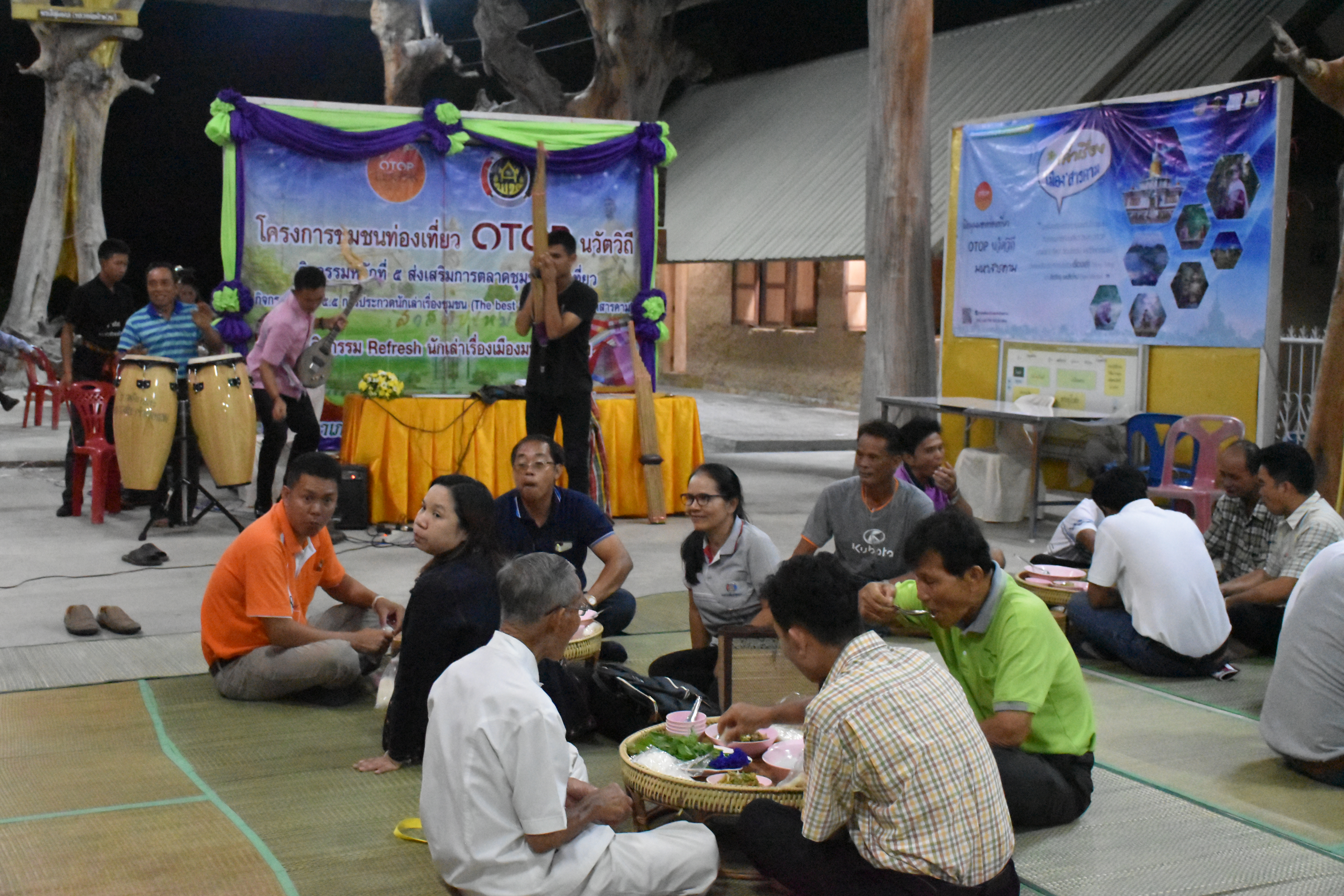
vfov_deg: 29.9
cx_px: 672
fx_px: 1680
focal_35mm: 45
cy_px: 448
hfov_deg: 43.6
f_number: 4
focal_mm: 30
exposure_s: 1/50
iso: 12800
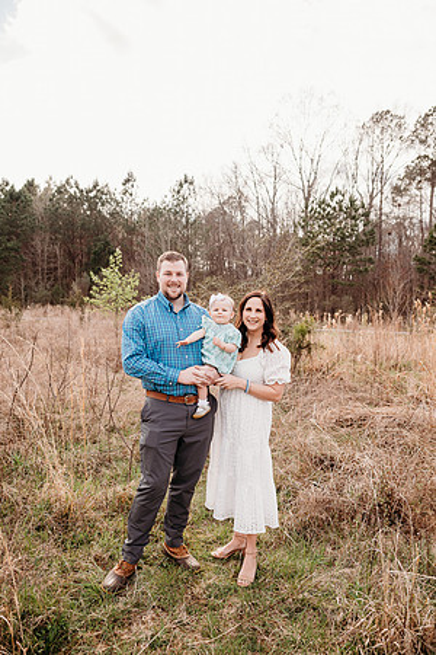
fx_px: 436
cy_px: 328
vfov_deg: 73.7
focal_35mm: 24
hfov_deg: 53.1
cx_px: 218
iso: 100
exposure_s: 1/500
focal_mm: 24
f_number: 3.5
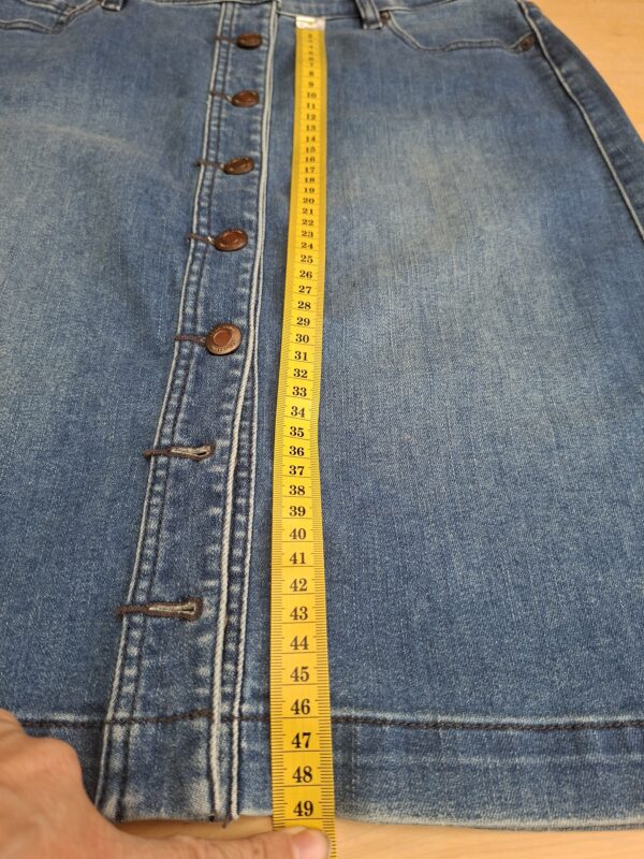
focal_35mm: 23
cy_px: 430
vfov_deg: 73.9
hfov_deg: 58.9
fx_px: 571
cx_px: 322
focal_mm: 5.54
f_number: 1.8
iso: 50
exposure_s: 1/230
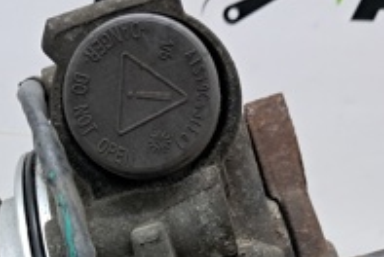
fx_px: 972
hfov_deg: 22.2
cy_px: 400
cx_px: 125
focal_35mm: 91
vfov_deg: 14.0
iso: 200
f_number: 1.8
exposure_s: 1/50
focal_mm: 4
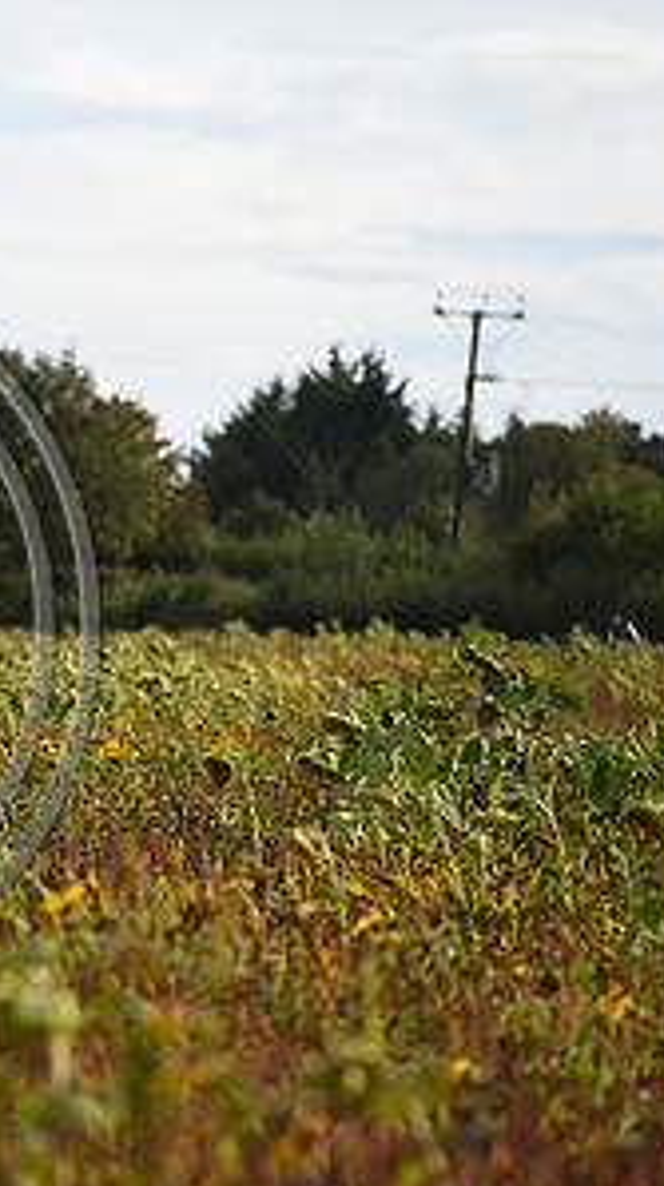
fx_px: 12807
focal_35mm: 408
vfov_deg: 5.3
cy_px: 573
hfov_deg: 3.0
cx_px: -354
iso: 200
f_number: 5
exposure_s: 1/800
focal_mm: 200
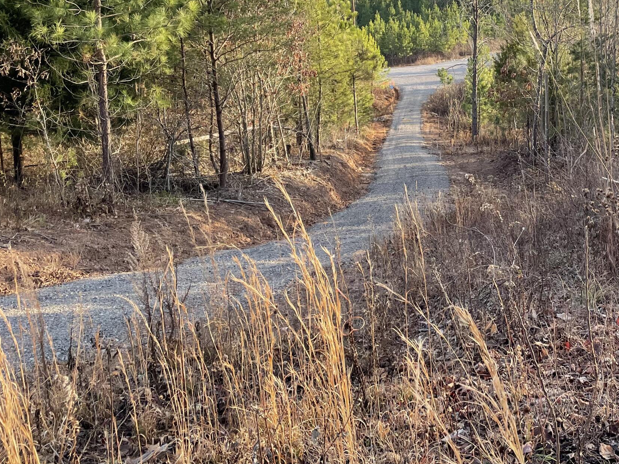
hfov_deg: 39.0
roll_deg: +1.5
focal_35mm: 47
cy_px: 105
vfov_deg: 30.3
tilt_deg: -6.8
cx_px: 489
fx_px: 840
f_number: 1.6
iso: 32
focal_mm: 4.2
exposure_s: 1/1082
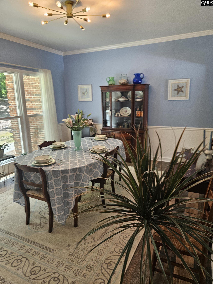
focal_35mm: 23
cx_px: 106
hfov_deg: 58.9
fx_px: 189
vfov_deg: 73.9
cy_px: 142
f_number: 1.8
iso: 125
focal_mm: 5.4
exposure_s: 1/120
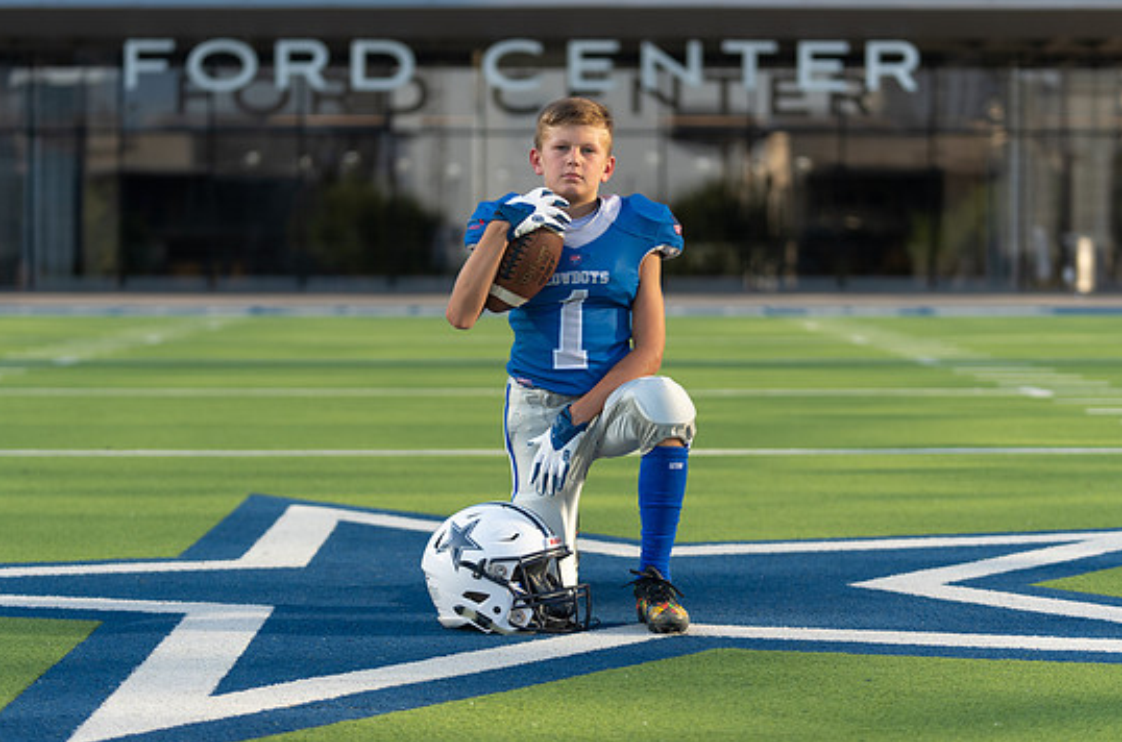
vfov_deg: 14.3
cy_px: 357
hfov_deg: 21.5
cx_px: 562
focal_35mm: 95
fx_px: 2954
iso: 100
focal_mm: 84
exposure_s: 1/640
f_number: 2.8
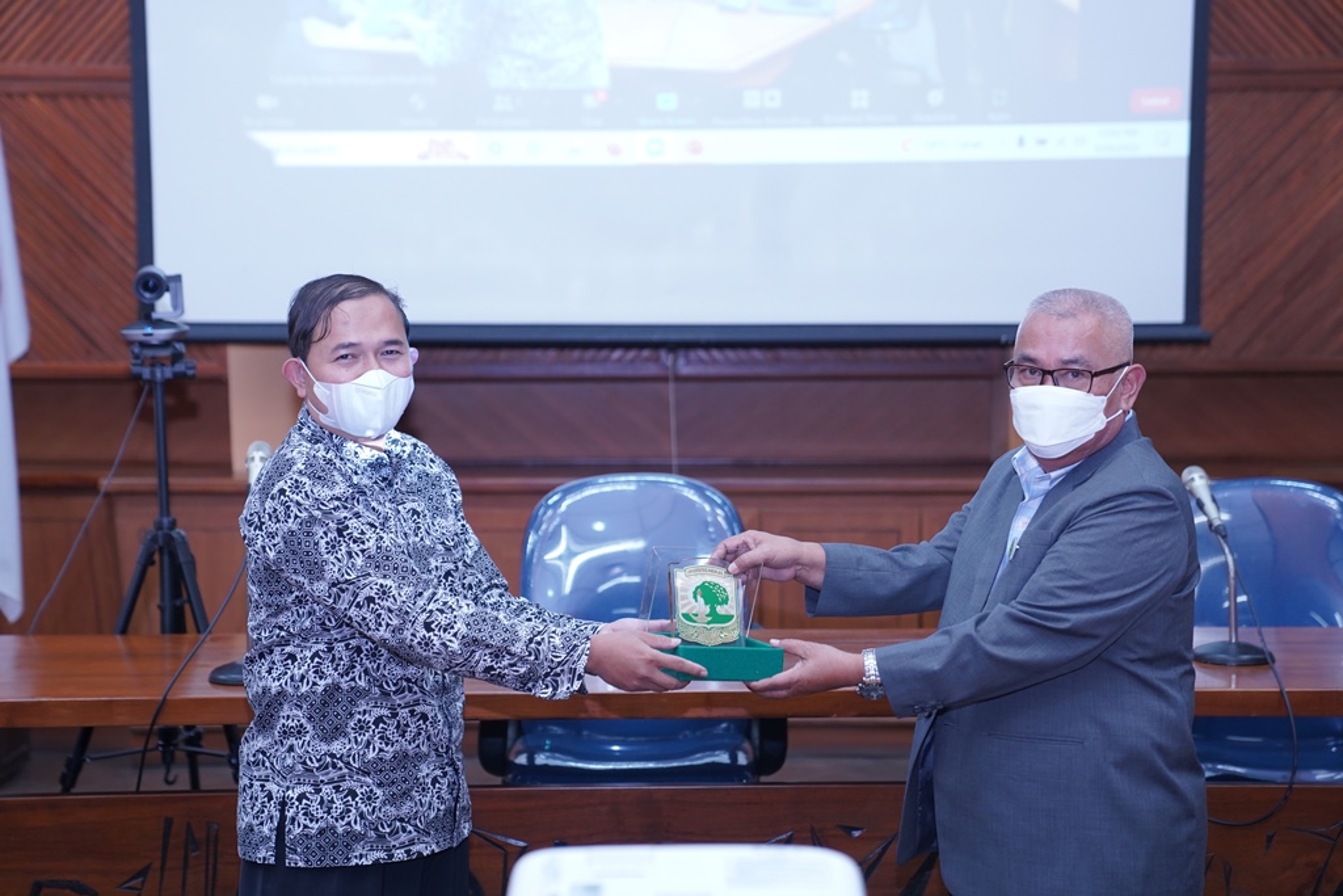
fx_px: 2350
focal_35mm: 63
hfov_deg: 31.9
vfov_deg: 21.6
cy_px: 448
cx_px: 672
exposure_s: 1/160
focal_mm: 63
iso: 2500
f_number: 2.8
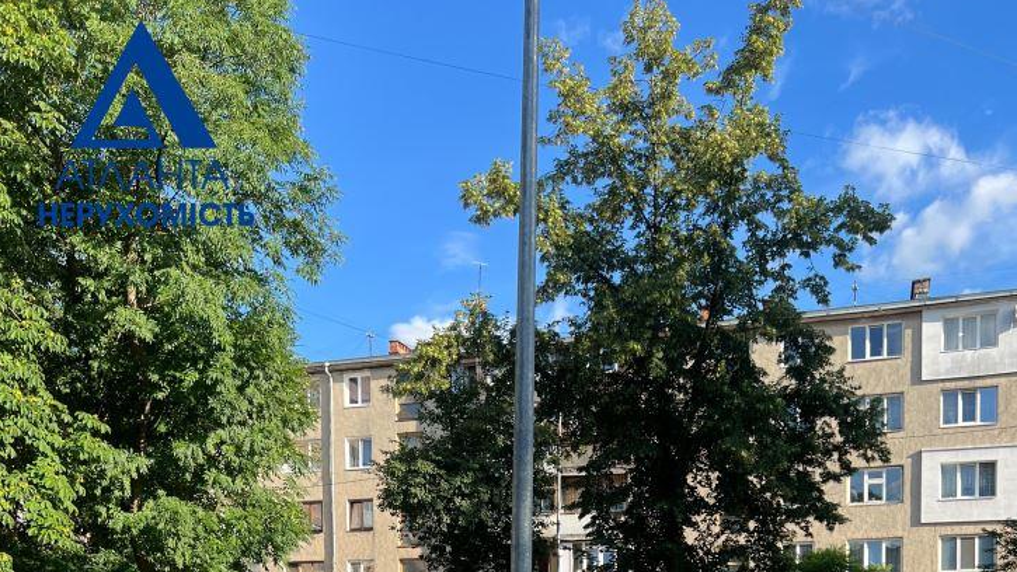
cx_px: 534
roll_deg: +0.5
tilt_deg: -0.3
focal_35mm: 40
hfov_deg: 50.5
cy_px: 684
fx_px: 1079
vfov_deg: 26.5
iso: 50
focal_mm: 5.7
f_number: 1.5
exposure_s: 1/1449
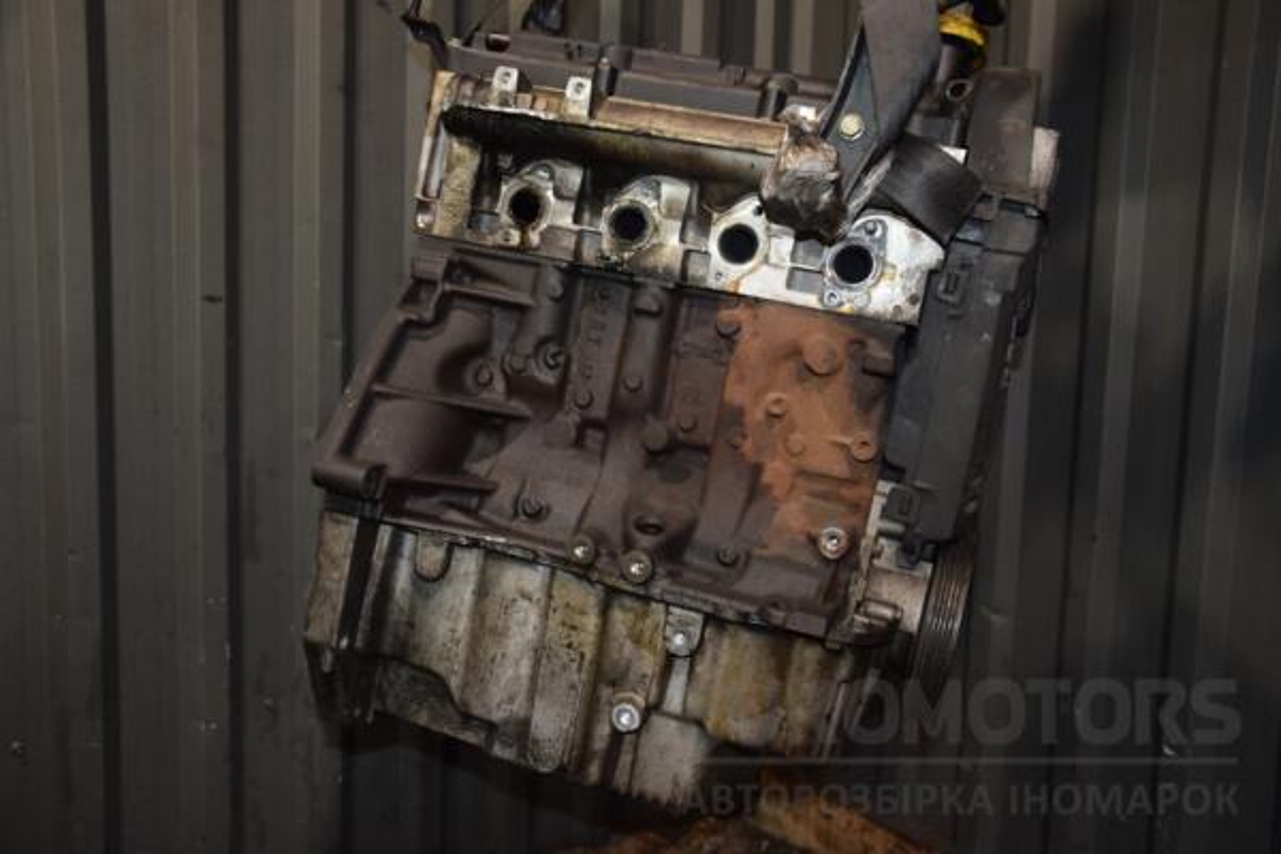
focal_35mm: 36
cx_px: 640
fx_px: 1281
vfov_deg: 36.9
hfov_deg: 53.1
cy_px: 427
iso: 800
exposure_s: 1/60
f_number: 5
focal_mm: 24
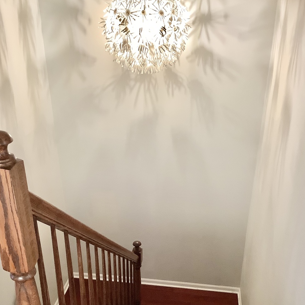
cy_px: 202
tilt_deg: -27.9
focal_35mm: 40
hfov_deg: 41.9
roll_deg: -0.4
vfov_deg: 41.4
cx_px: 151
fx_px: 399
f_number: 2.4
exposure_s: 1/40
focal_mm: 3.3
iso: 320
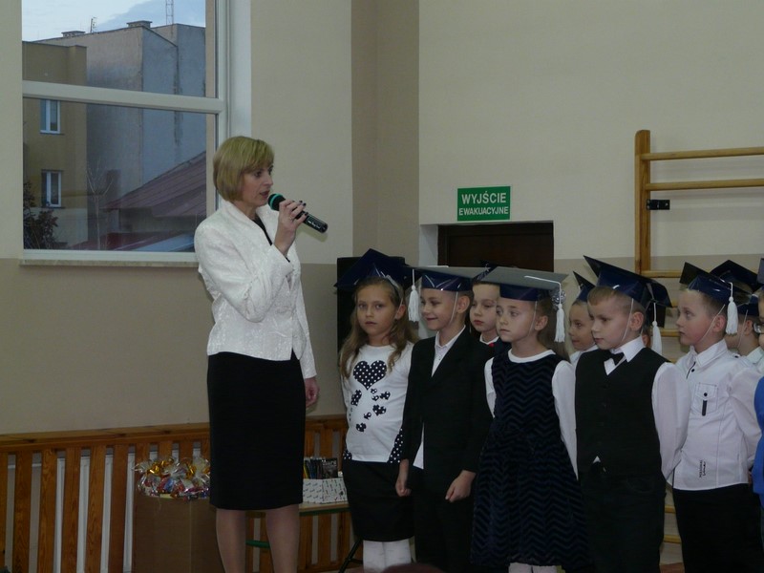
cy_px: 286
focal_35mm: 89
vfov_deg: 16.6
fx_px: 1964
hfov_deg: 22.0
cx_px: 382
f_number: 3.6
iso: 200
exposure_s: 1/50
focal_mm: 14.7
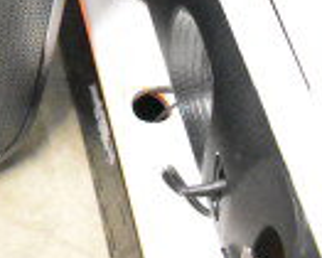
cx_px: -339
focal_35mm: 118
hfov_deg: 13.7
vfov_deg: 12.0
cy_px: -220
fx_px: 1125
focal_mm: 18
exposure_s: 1/30
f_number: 3.5
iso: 18000
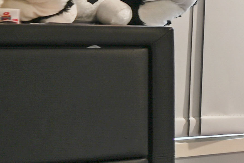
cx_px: 799
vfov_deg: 14.3
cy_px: 91
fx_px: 651
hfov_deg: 10.4
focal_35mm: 96
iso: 100
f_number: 4
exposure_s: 1/1.25
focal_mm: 14
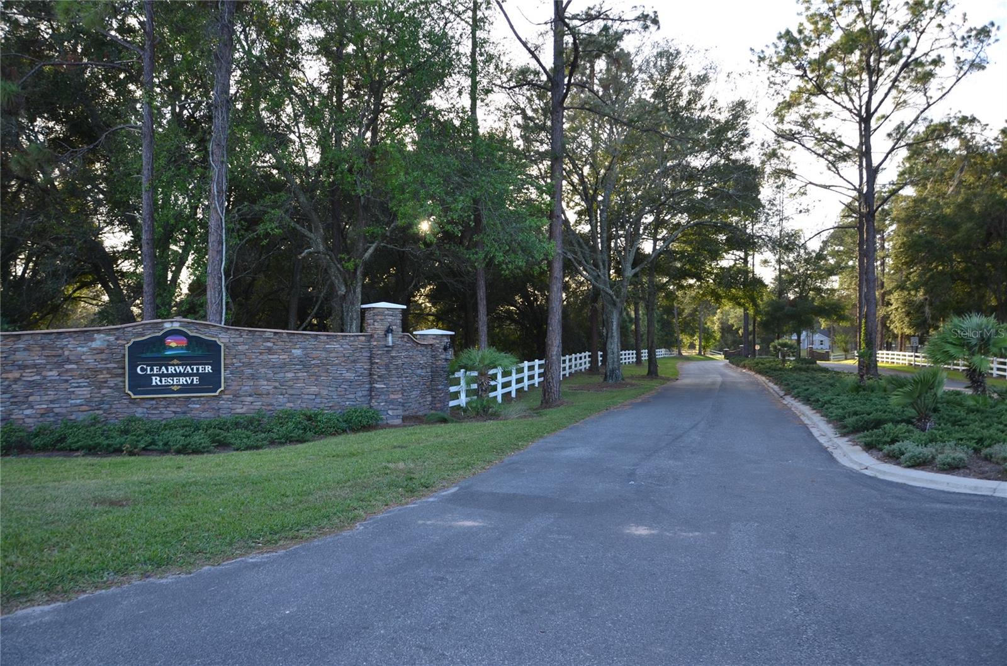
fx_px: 754
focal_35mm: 27
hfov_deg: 67.5
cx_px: 504
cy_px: 333
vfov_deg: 47.7
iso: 100
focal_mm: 18
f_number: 4.5
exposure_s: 1/80
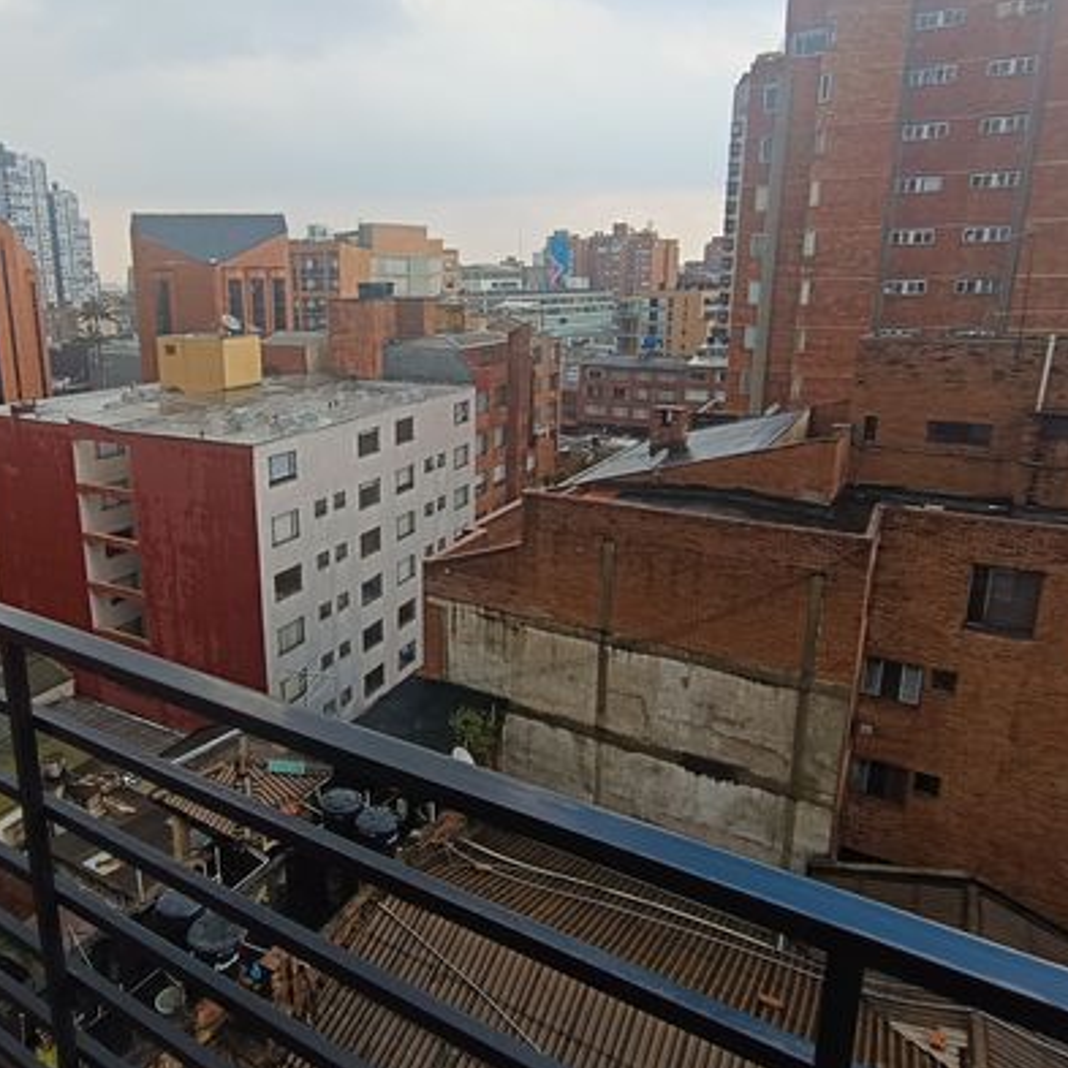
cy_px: 495
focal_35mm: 24
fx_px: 838
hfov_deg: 64.0
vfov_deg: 64.9
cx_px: 395
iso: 50
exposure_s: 1/233
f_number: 2.2
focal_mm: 1.66
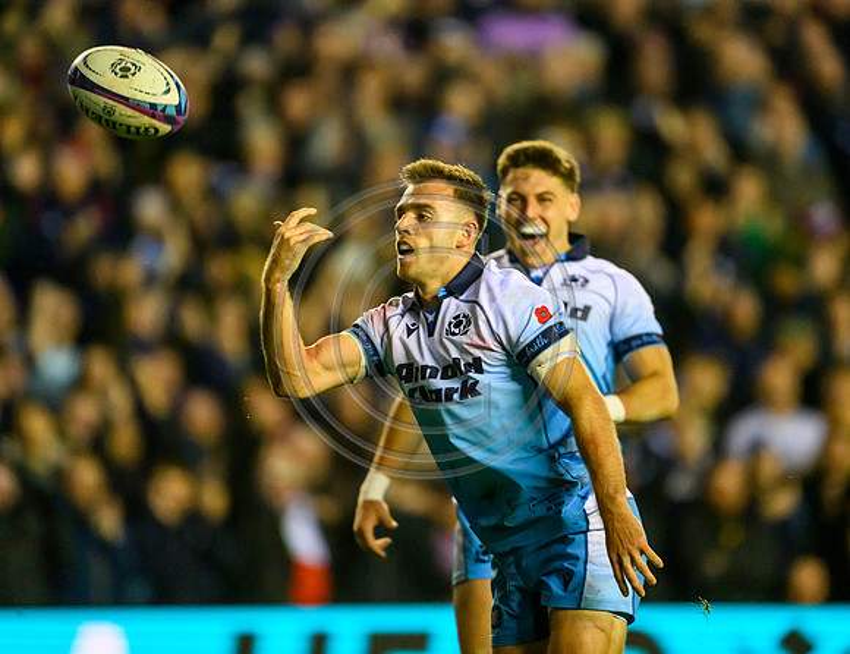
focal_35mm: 616
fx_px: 15262
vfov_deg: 2.5
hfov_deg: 3.2
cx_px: 491
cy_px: 327
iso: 10000
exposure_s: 1/1250
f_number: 4
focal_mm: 560
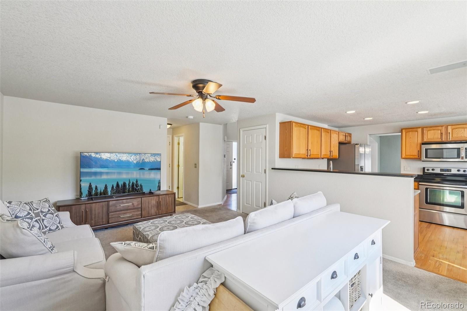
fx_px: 195
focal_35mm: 15
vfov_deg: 77.3
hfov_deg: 100.4
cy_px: 156
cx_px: 234
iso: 800
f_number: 8
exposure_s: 1/13
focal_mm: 10
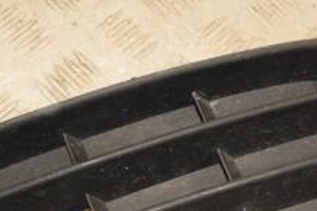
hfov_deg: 16.5
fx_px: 1091
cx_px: 170
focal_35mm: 124
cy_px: 191
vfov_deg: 11.0
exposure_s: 1/200
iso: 800
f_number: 5.6
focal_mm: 30
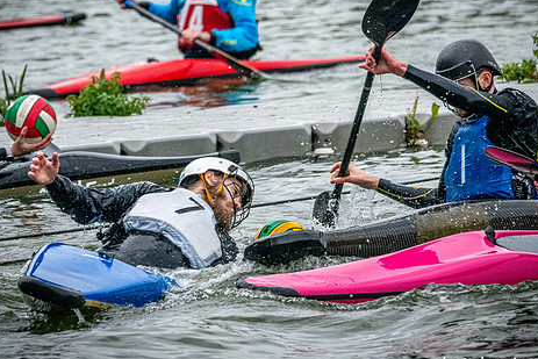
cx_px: 157
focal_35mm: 652
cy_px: 222
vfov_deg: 2.1
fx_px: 9746
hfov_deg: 3.2
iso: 3200
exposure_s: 1/2500
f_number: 8
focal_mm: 400
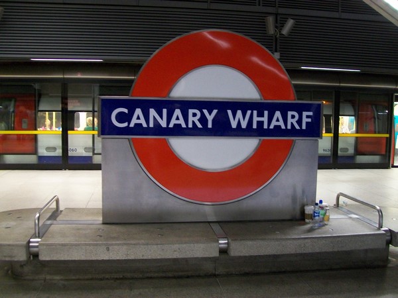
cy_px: 149
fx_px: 391
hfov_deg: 54.0
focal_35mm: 34
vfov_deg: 41.8
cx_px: 199
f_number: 2.7
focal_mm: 6.1
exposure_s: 1/8
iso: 200
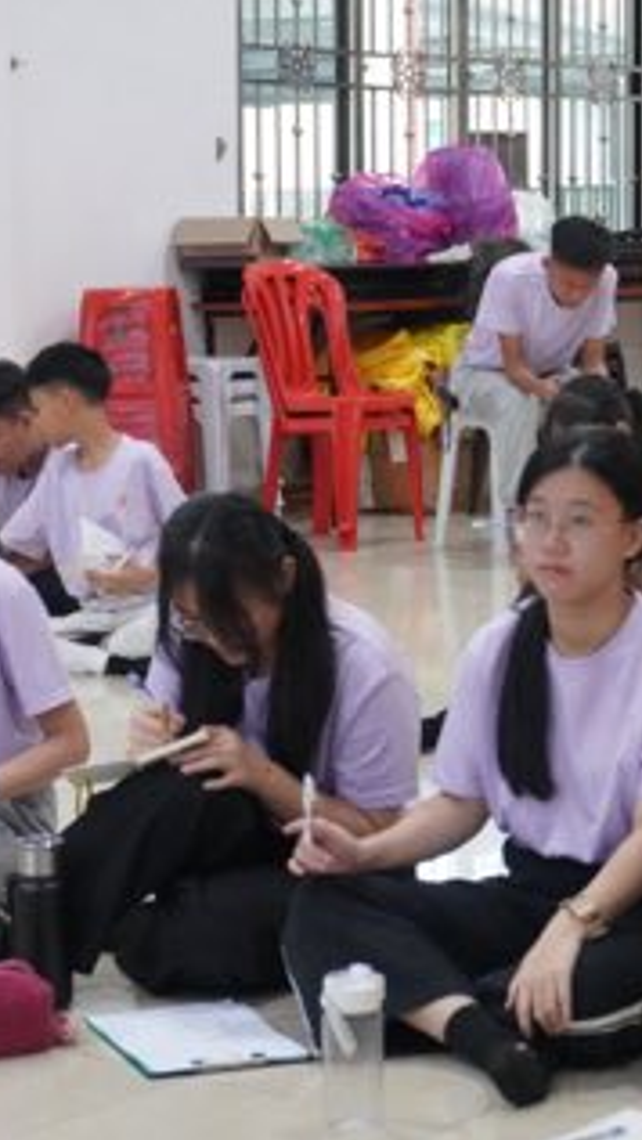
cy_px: 570
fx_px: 2956
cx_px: 415
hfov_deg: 12.4
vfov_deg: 21.8
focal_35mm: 98
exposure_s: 1/160
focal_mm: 41
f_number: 5.6
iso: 6400
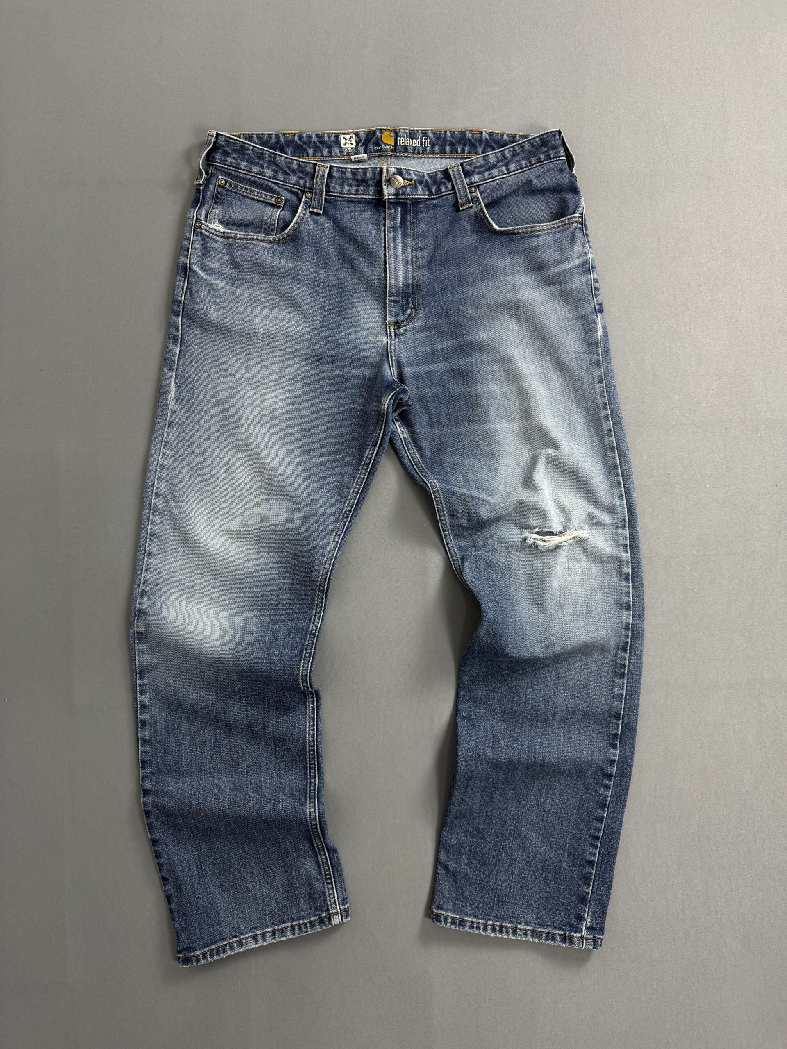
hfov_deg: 56.8
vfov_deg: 71.6
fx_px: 728
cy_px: 524
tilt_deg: -87.5
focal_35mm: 24
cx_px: 394
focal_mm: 6.76
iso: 125
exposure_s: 1/60
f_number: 1.78
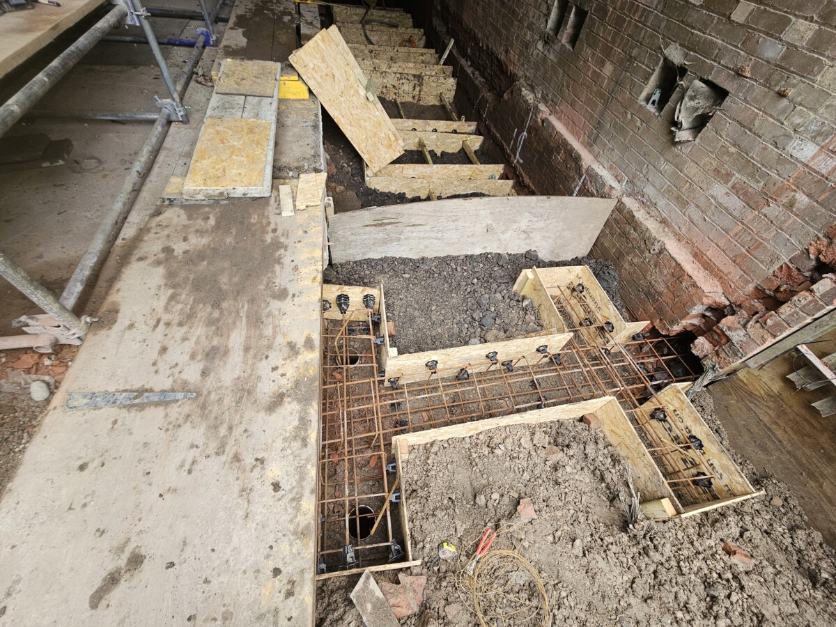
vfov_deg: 89.9
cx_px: 418
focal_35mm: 13
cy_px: 314
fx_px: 314
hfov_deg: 106.2
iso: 50
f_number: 2.2
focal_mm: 2.2
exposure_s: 1/126
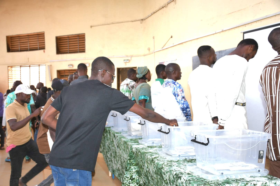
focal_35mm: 39
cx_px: 140
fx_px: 303
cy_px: 93
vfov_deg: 34.2
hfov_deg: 49.6
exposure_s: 1/60.2
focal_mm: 26
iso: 500
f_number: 4
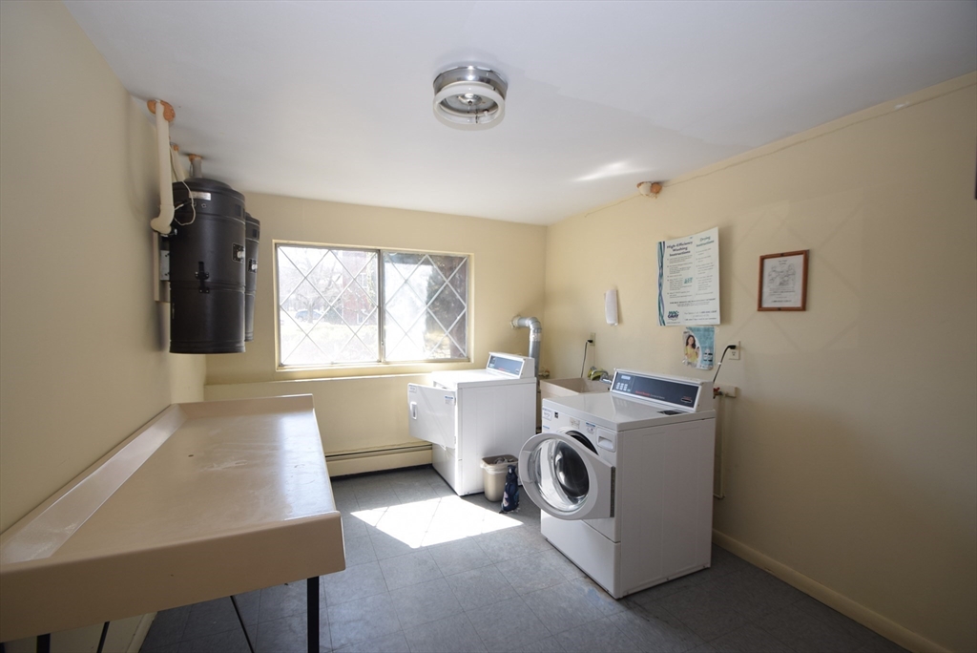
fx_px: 407
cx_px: 488
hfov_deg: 100.4
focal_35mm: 15
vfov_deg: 77.4
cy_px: 326
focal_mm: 10
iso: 250
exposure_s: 1/125
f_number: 5.6
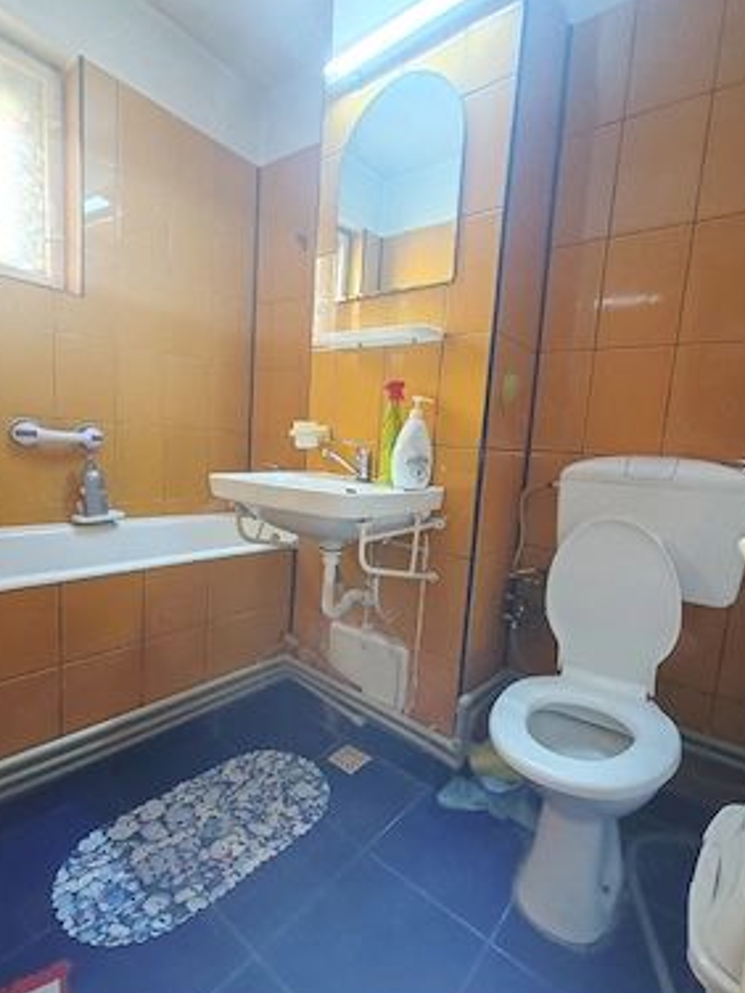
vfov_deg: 91.0
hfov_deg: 74.7
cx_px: 378
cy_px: 502
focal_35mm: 17
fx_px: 488
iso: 500
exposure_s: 1/25
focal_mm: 1.96
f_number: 2.2
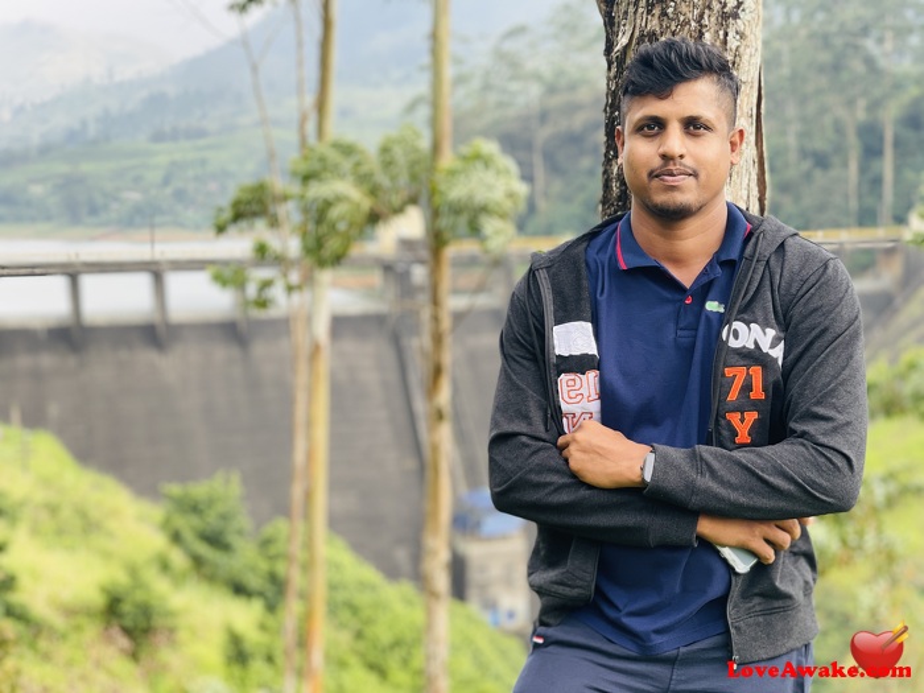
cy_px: 346
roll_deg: +0.6
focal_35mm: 64
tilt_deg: -5.8
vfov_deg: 22.9
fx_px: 1708
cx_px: 462
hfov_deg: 30.3
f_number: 2.2
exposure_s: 1/121
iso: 25
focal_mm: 7.5
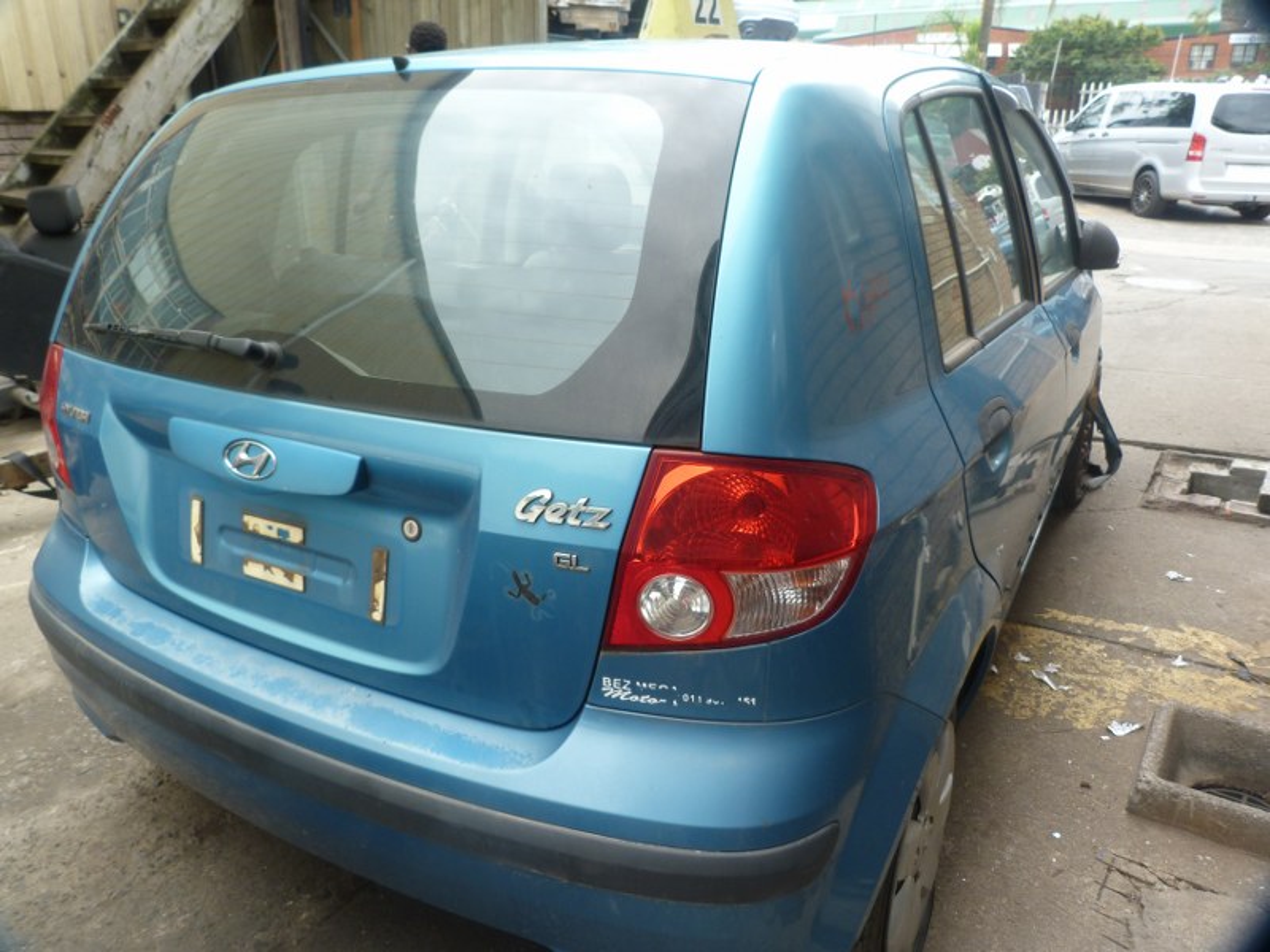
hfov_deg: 69.4
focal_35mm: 25
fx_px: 917
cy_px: 476
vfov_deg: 54.9
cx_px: 635
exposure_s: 1/125
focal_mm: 4.5
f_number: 3.2
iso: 80
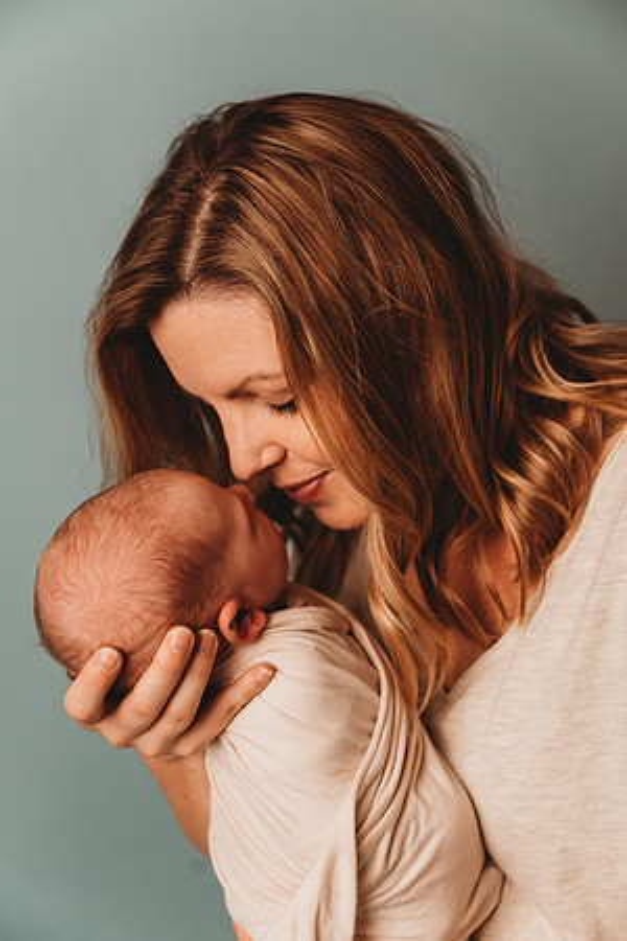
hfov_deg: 26.0
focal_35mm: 52
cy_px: 470
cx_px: 314
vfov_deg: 38.2
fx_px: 1358
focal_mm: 52
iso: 160
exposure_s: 1/160
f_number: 4.5
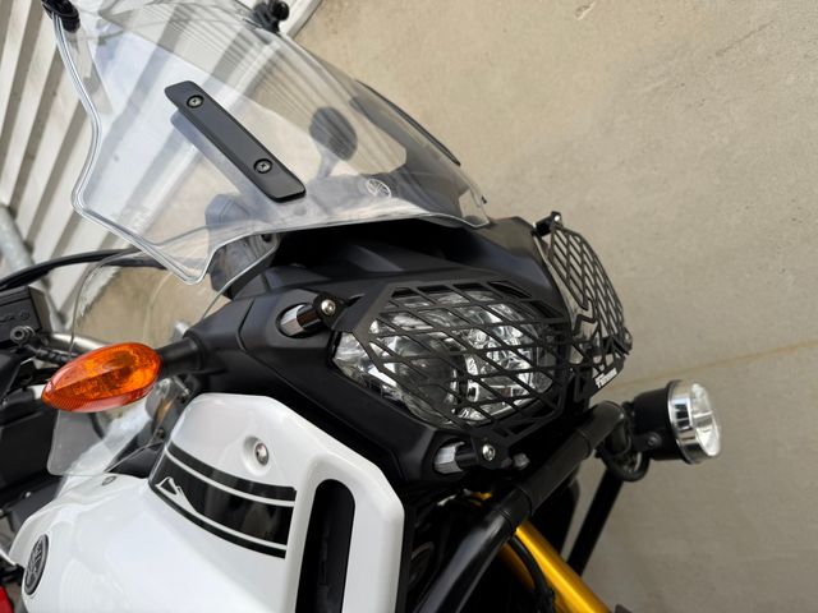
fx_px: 567
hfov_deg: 71.6
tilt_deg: +0.1
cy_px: 306
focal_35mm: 24
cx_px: 409
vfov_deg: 56.8
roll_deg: +24.8
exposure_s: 1/780
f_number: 1.78
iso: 80
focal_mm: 6.76
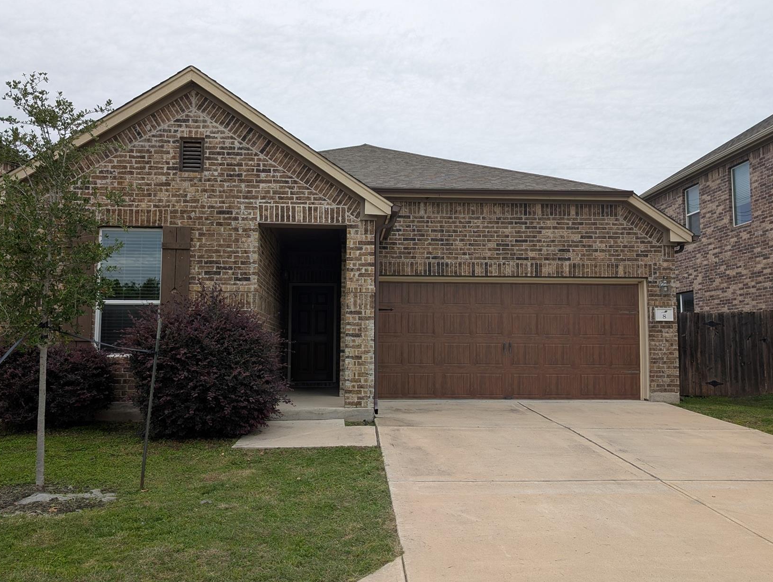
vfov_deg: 46.9
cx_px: 388
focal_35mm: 30
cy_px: 295
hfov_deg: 59.9
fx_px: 671
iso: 21
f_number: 1.68
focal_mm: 6.9
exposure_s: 1/321
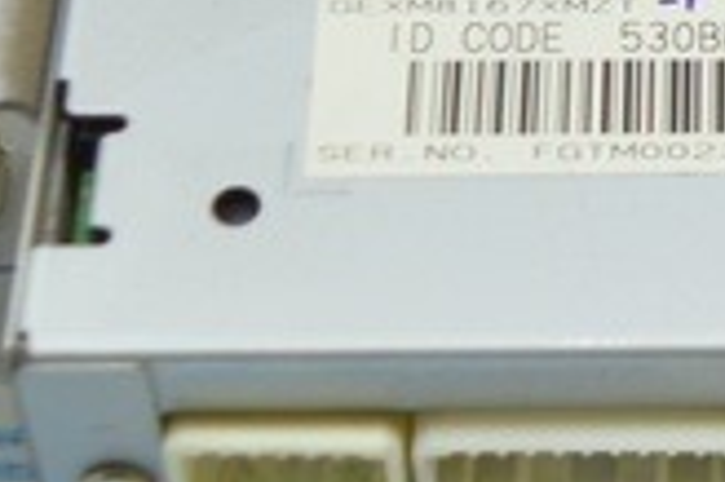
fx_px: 3762
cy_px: -157
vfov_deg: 7.2
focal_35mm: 187
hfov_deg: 10.7
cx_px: 955
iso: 400
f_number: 3.8
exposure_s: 1/60
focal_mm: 20
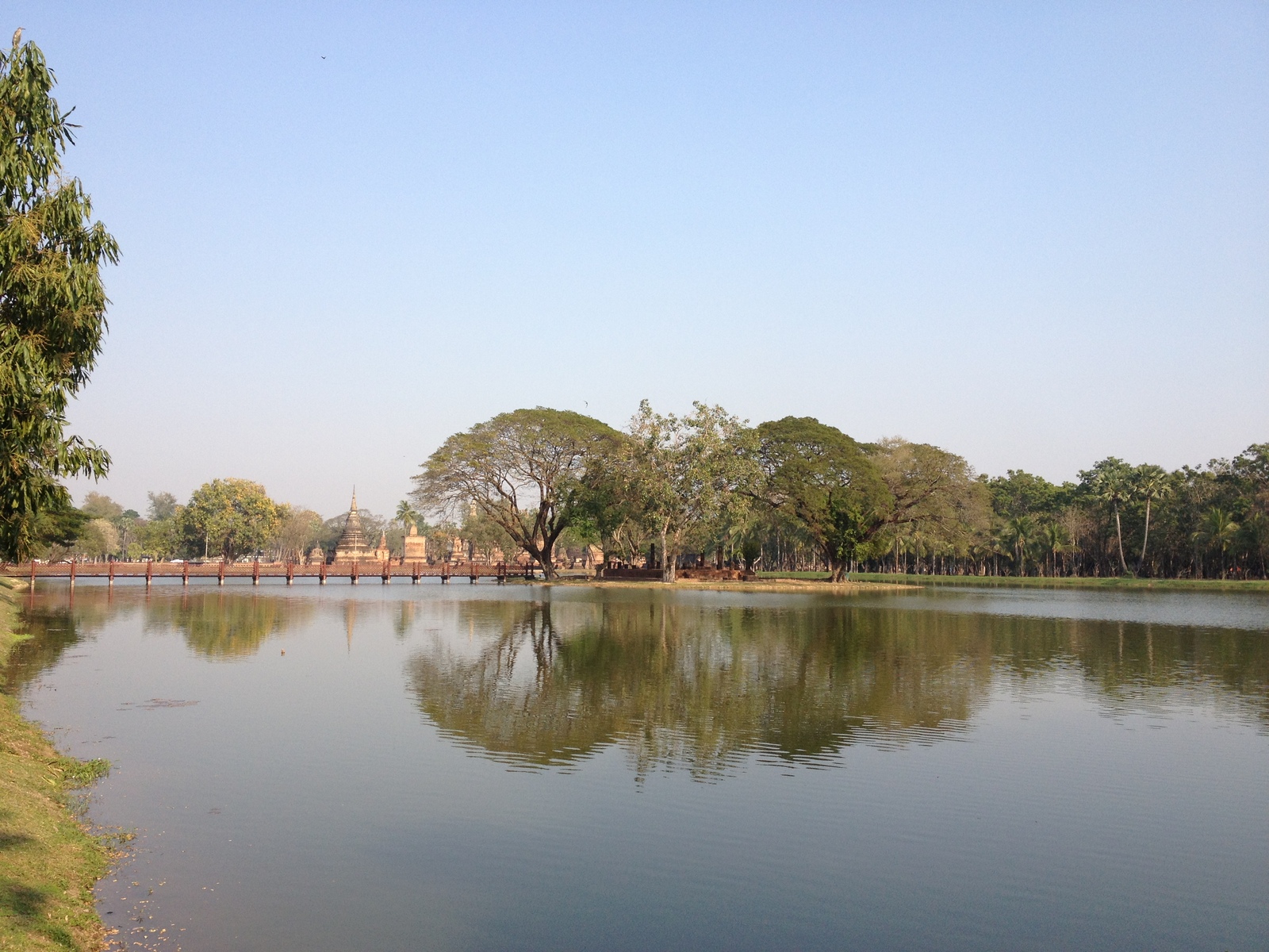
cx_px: 634
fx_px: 1283
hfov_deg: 52.6
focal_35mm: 35
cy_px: 476
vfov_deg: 40.7
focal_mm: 4.28
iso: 50
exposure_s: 1/986
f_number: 2.4
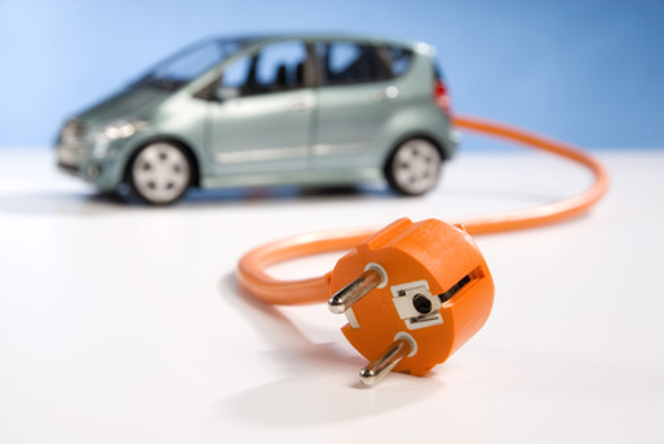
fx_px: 1606
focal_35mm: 87
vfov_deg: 15.7
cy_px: 222
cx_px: 332
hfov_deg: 23.4
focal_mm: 58
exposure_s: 1/250
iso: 100
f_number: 11
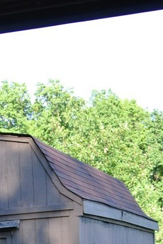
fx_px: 563
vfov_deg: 22.5
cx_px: -31
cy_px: 296
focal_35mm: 83
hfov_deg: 15.9
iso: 100
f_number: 3.8
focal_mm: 12.2
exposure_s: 1/125
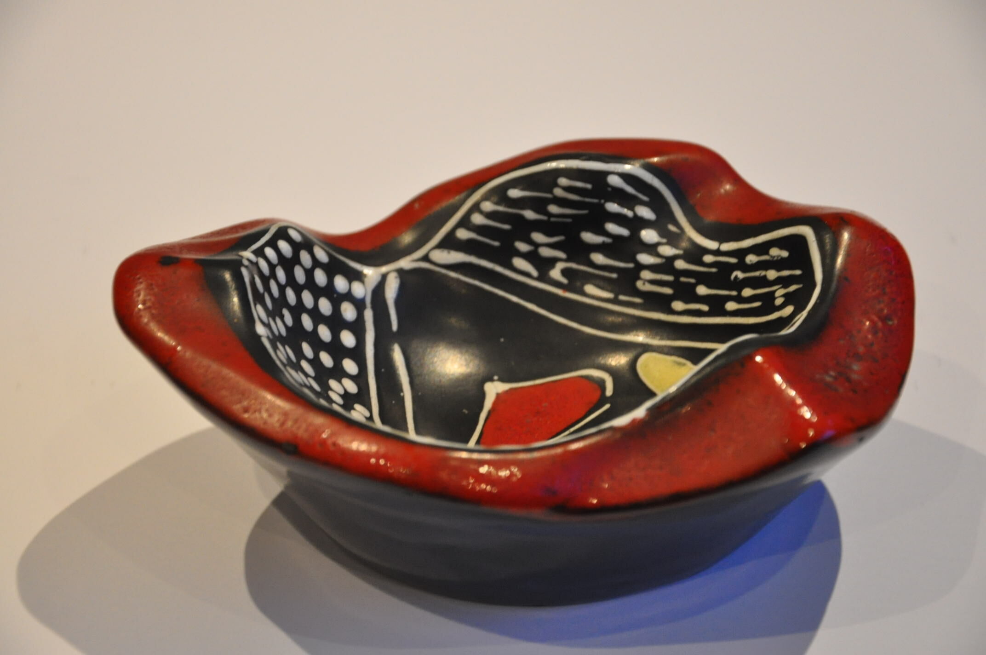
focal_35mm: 112
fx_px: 3077
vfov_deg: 12.1
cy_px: 328
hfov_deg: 18.2
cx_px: 493
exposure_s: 1/40
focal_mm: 75
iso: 1600
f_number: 5.3
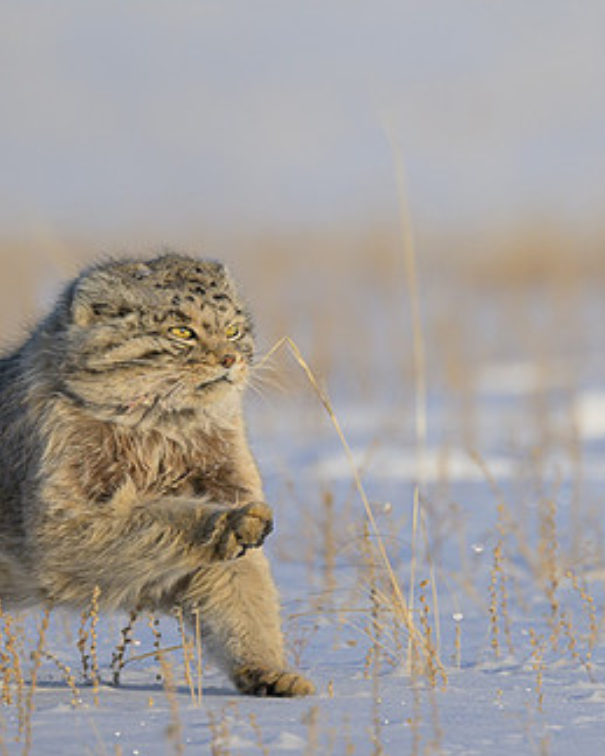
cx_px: 370
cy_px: 177
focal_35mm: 867
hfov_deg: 1.8
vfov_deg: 2.2
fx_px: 19414
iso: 400
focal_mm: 400
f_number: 5.6
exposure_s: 1/2500
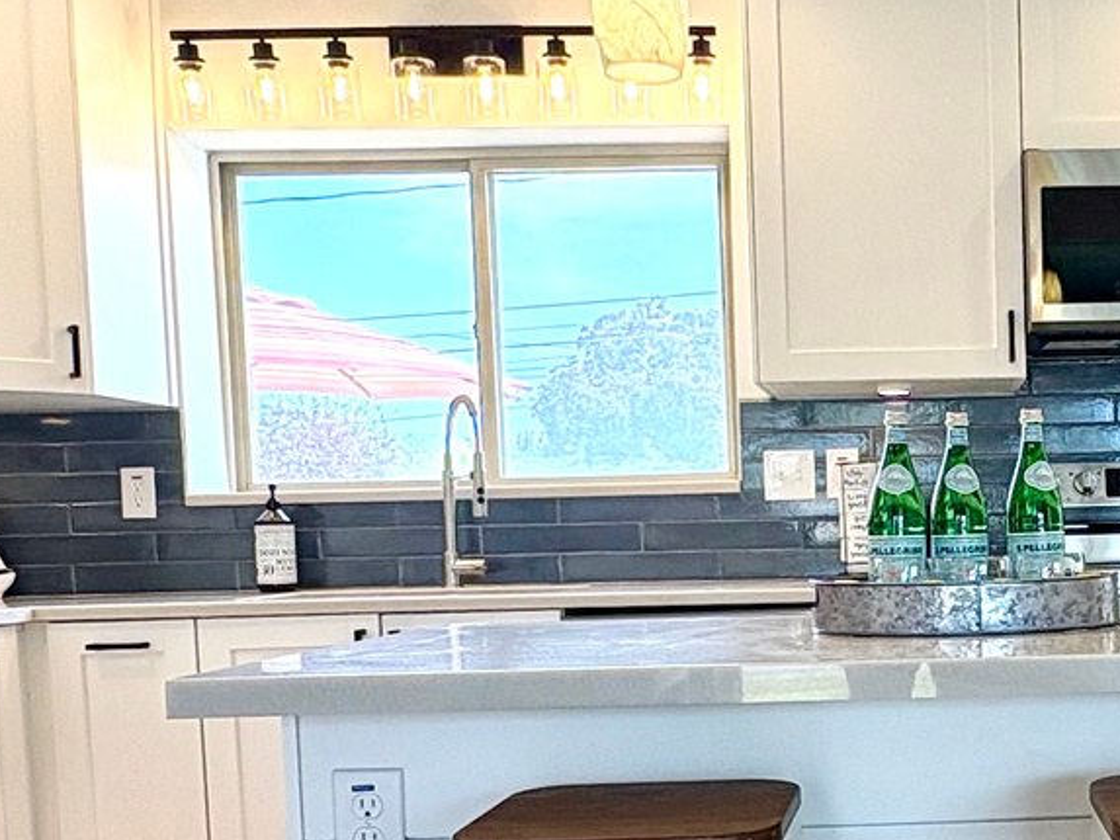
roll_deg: +1.3
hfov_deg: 35.9
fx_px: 1618
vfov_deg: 28.7
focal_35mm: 50
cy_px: 621
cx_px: 1005
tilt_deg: -3.4
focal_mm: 2.22
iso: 64
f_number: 2.2
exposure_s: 1/177
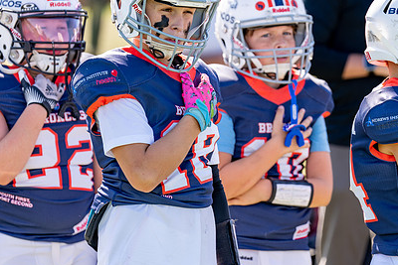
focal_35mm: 270
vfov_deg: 5.1
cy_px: 122
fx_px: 2986
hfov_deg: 7.6
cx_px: 250
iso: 100
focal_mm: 157
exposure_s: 1/640
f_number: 2.8
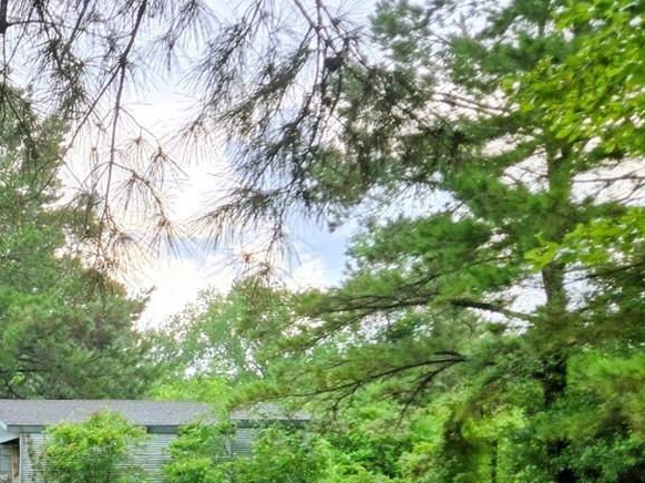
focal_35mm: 81
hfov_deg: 21.1
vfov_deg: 17.5
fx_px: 1509
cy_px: 544
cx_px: -264
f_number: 1.8
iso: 80
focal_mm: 5.4
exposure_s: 1/657
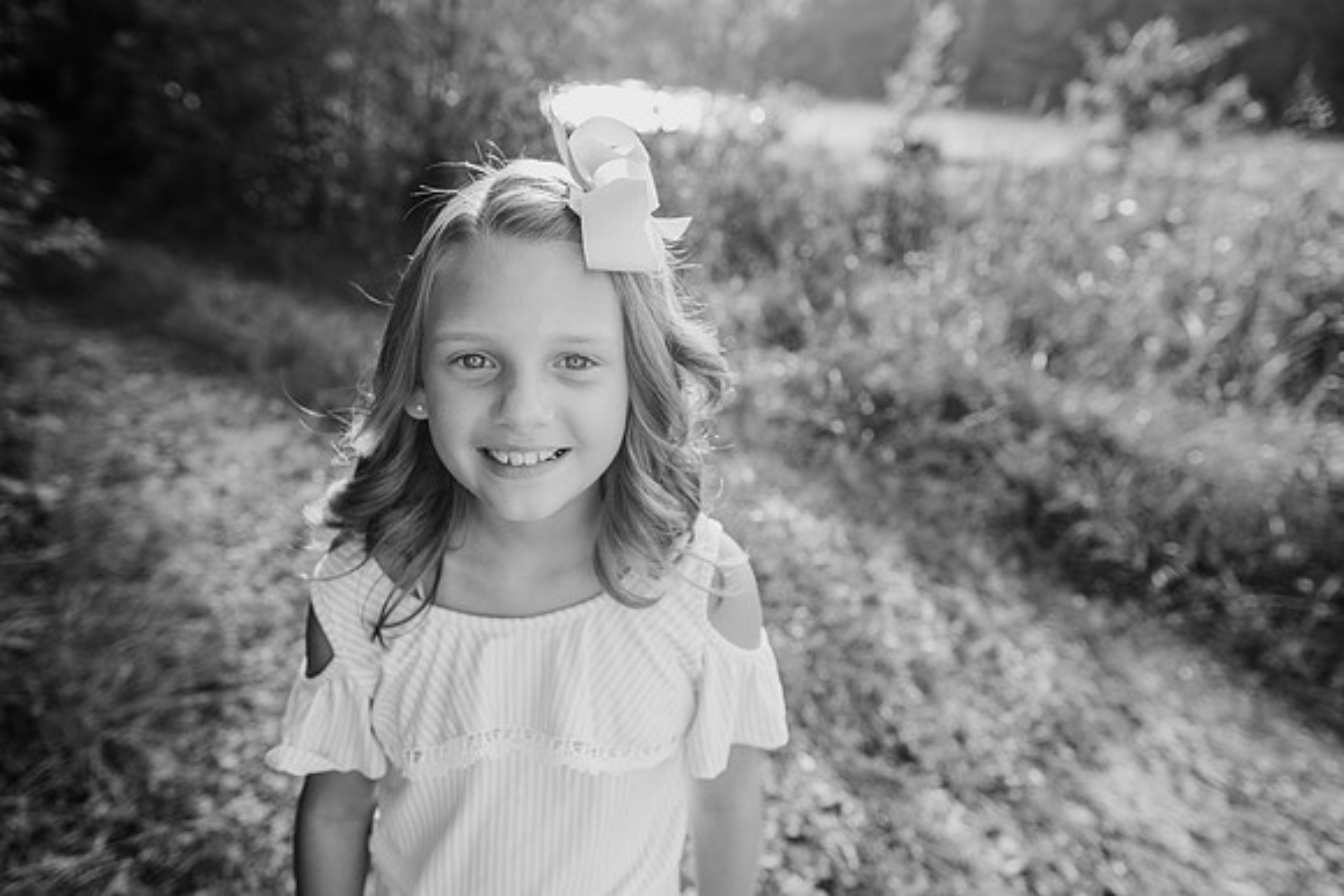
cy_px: 448
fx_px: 896
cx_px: 672
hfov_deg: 73.7
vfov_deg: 53.2
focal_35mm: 24
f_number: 3.5
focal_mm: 24
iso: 200
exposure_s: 1/640
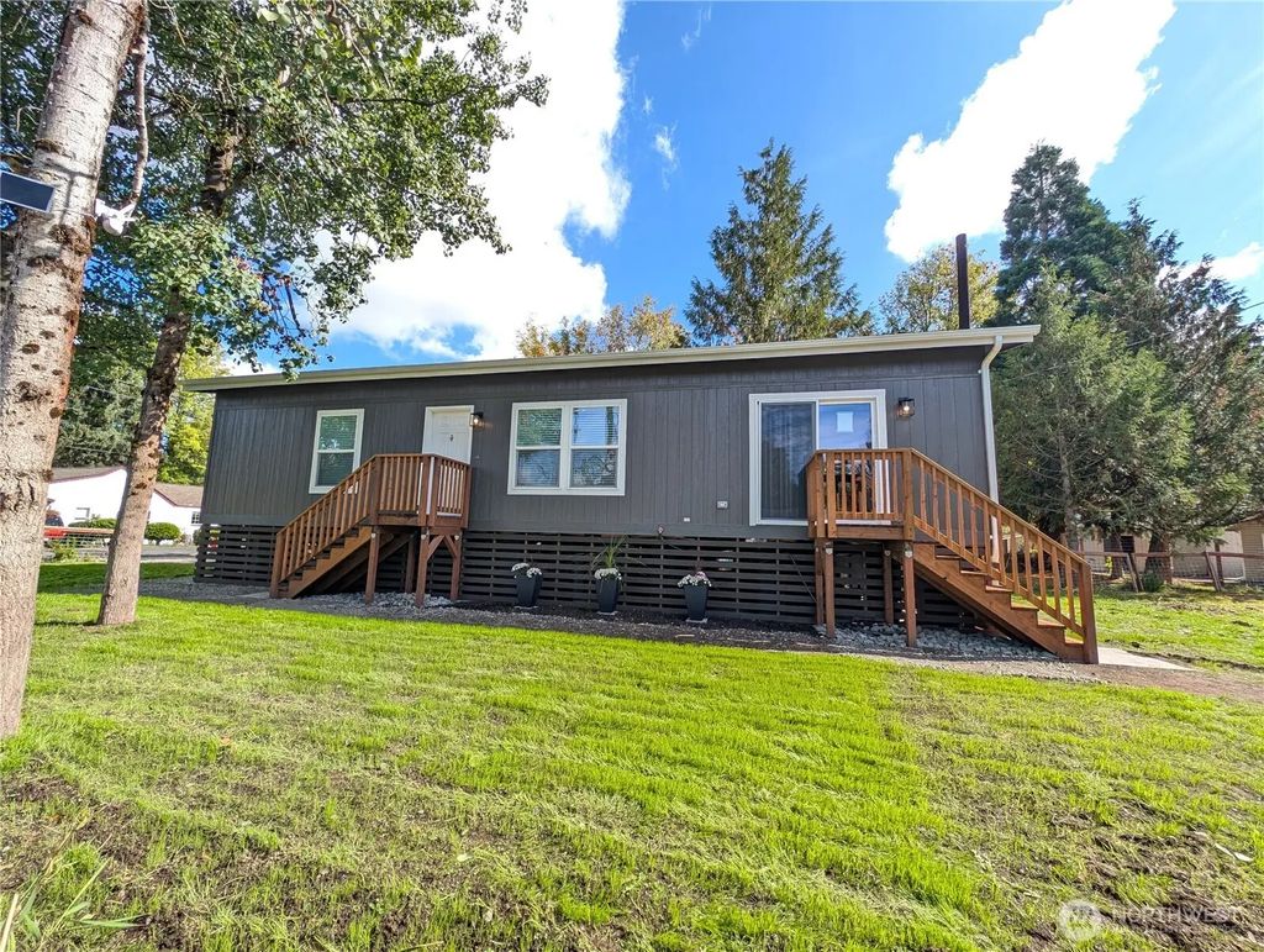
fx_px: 439
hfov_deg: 110.5
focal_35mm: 12
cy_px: 476
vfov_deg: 94.6
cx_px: 632
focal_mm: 2.23
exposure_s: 1/802
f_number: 1.95
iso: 41
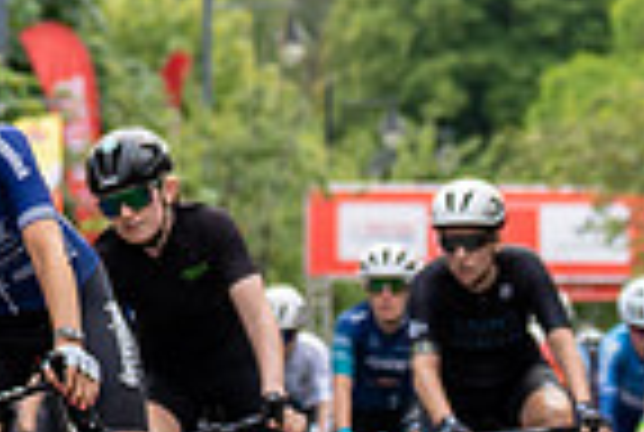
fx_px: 7224
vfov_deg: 3.4
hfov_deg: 5.1
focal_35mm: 403
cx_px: -312
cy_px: 97
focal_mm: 70
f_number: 2.8
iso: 500
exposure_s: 1/500
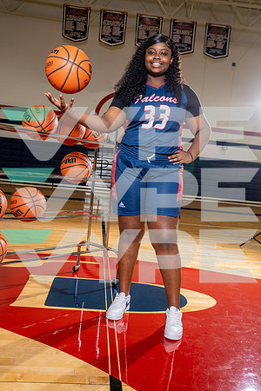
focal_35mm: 33
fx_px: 359
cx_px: 130
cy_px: 196
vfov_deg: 57.2
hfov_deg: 40.0
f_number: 5.6
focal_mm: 33
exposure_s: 1/250
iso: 800
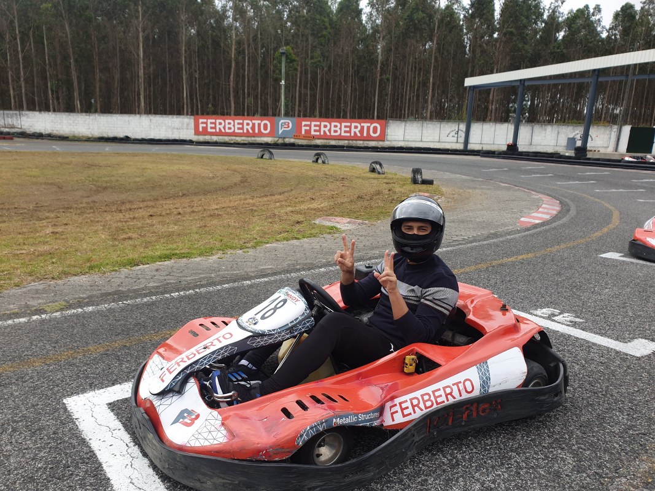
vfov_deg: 53.1
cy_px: 246
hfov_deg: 67.3
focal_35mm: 26
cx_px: 328
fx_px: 492
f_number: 2.4
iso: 50
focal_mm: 4.3
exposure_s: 1/683
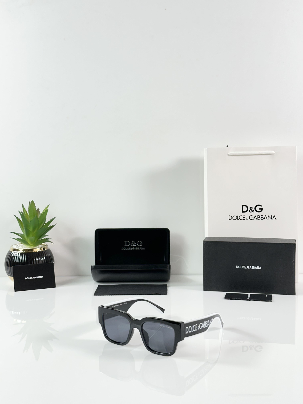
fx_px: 560
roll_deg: +0.3
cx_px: 152
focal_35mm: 48
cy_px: 202
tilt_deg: -6.6
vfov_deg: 39.7
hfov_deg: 30.3
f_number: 1.78
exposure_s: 1/100
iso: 64
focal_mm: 6.86
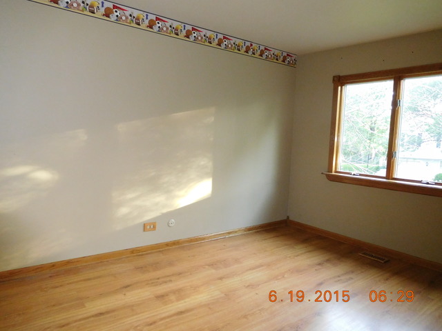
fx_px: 319
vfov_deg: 54.9
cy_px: 166
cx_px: 221
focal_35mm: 25
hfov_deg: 69.4
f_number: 3.4
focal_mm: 4.5
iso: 640
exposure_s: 1/30
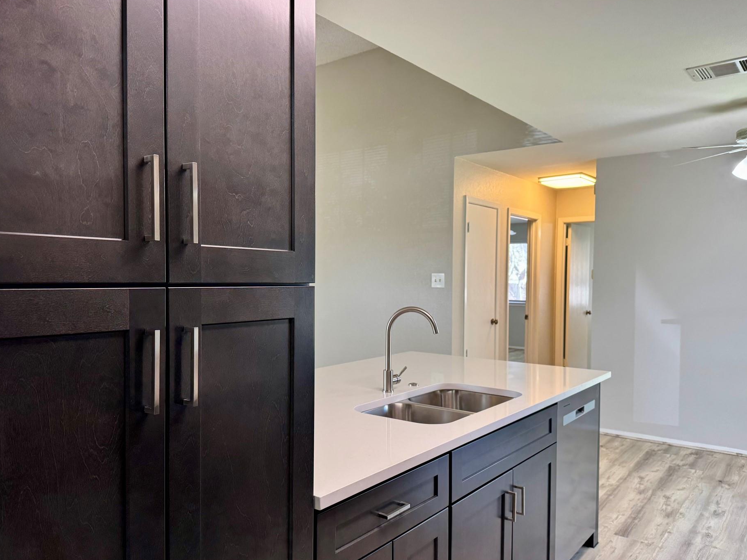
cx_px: 358
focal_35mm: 27
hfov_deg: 65.3
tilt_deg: -3.1
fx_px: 583
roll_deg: -1.0
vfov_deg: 51.3
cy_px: 296
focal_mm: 6.76
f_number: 1.78
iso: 160
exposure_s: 1/120
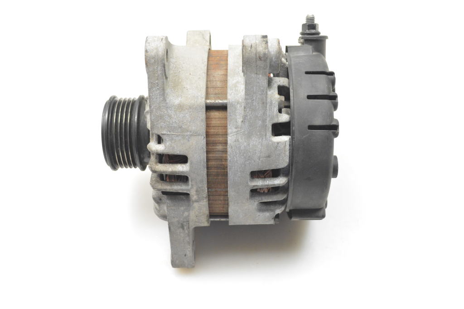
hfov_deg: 45.0
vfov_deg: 30.8
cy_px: 154
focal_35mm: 44
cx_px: 232
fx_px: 560
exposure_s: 1/160
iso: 2500
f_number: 6.3
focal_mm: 29
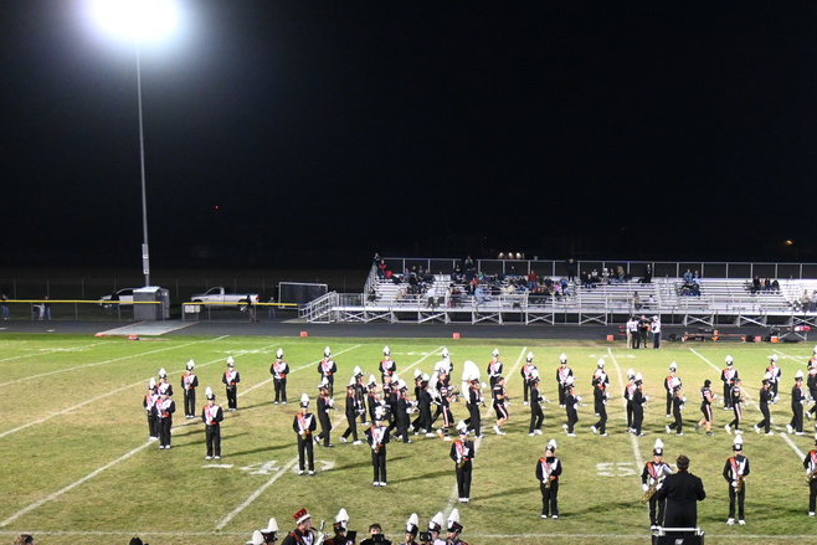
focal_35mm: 57
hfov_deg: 34.1
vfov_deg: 23.4
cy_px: 421
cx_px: 627
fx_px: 1298
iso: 3200
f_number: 4.2
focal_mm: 24.5
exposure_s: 1/60
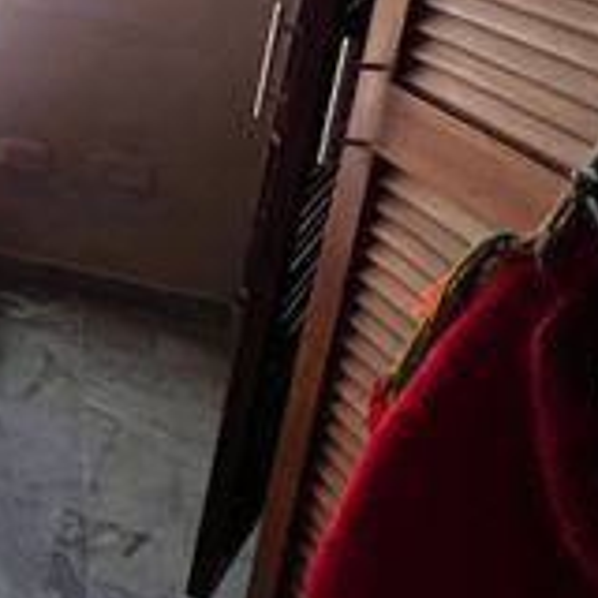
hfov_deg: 20.8
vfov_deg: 32.4
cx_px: -529
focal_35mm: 48
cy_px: -4
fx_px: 938
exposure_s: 1/381
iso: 32
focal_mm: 1.57
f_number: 1.8
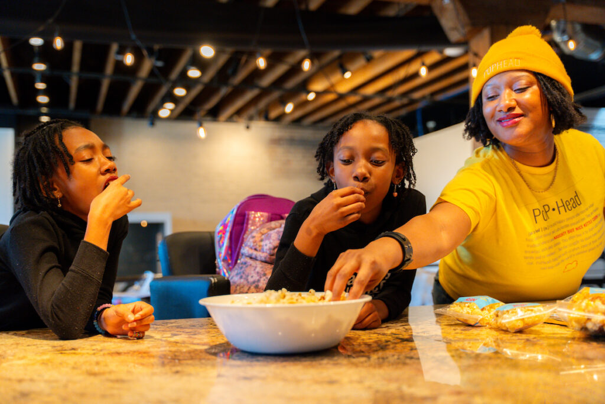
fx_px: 655
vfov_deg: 34.2
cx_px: 302
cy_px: 202
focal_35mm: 39
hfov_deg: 49.5
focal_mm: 39
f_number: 2.8
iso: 2000
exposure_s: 1/160
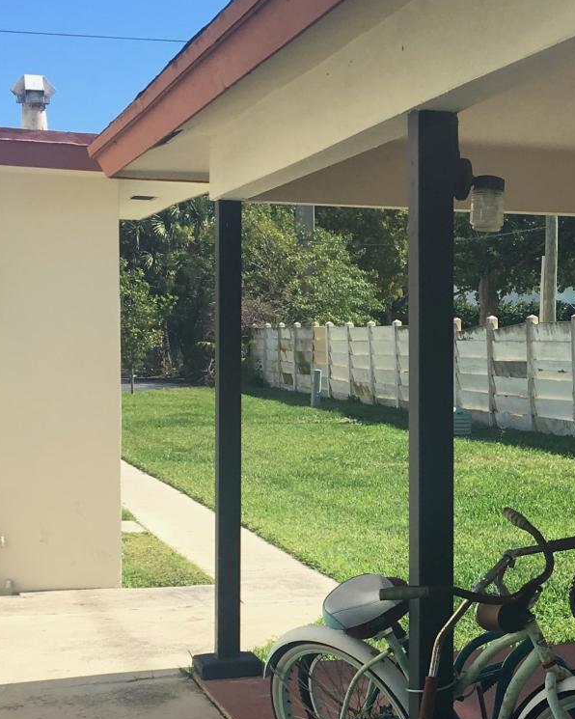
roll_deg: -1.4
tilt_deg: -2.6
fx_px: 1617
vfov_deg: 25.0
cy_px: 437
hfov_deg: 19.6
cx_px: 562
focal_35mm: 76
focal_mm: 4.15
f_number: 2.2
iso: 25
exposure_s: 1/1166
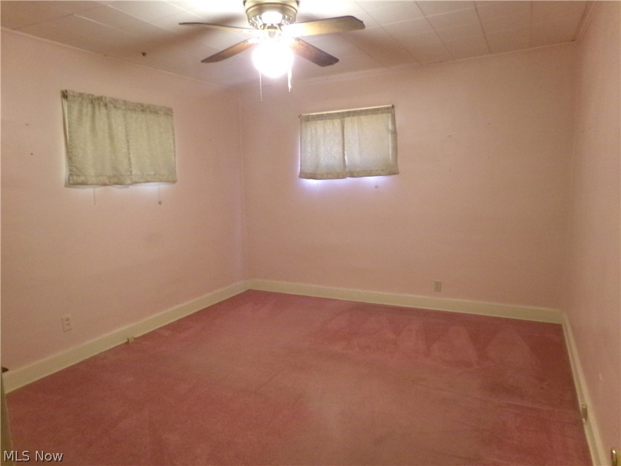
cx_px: 310
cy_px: 233
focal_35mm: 24
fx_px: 431
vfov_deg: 56.8
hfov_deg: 71.6
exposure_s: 1/10
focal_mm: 4.3
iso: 800
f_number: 3.7
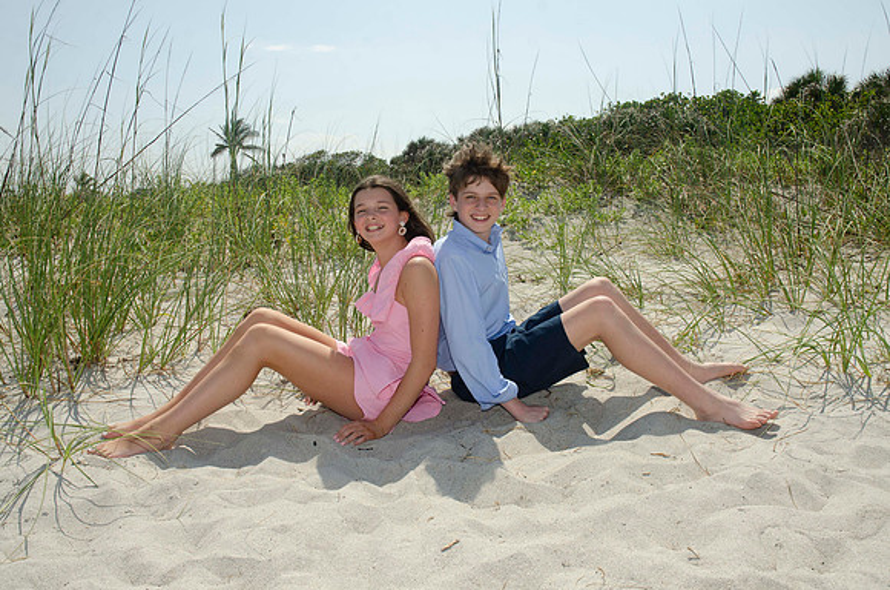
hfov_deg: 57.3
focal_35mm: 33
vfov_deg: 39.8
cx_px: 445
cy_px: 295
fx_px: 814
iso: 100
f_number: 9
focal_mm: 22
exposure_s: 1/250
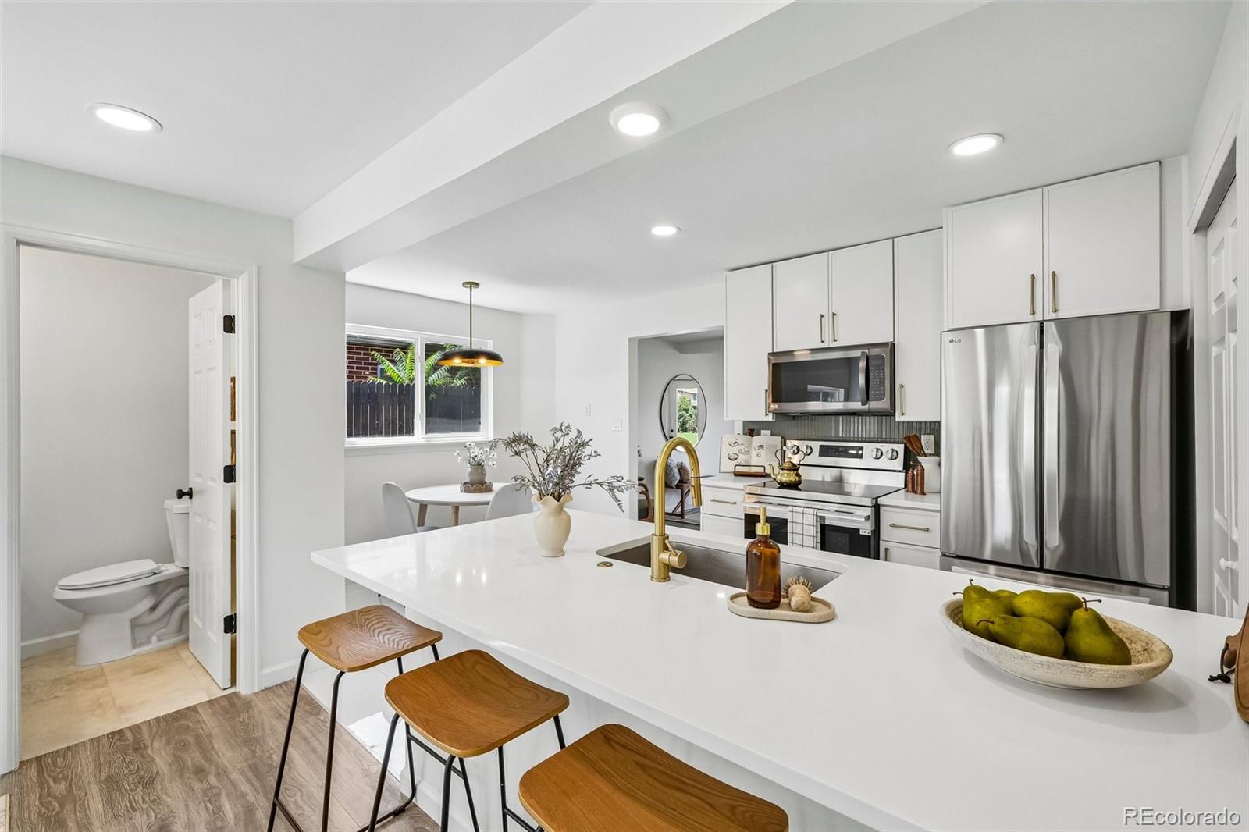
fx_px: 520
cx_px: 624
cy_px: 416
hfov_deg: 100.4
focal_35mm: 15
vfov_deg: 77.3
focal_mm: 10
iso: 800
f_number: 8
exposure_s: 1/80
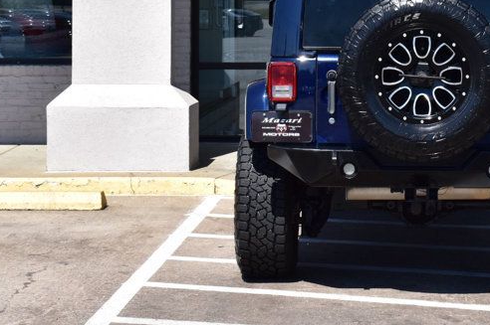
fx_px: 1700
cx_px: 406
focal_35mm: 125
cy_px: -4
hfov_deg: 16.3
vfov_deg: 10.8
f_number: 11
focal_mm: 40
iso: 400
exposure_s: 1/500
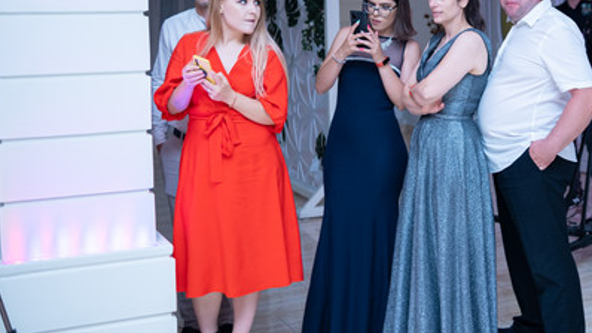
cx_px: 454
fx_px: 926
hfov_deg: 34.6
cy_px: 77
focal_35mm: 59
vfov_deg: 20.2
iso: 500
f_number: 1.8
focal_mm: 23
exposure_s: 1/125
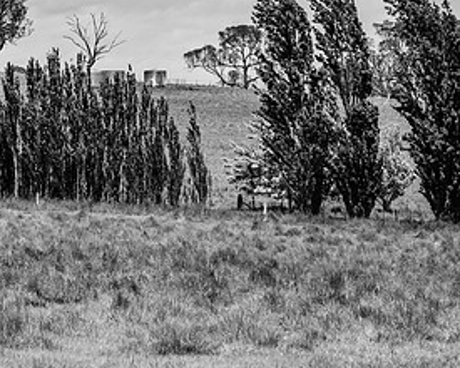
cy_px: 100
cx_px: 59
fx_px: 3240
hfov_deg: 8.1
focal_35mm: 238
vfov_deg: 6.5
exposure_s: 1/1600
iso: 400
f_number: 8
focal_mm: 120
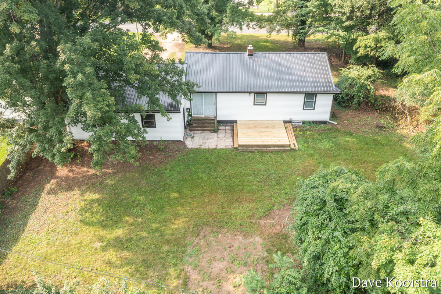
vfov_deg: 46.4
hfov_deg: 65.5
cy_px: 147
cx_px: 220
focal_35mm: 28
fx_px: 343
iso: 100
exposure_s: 1/15
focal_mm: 10.26
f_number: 9
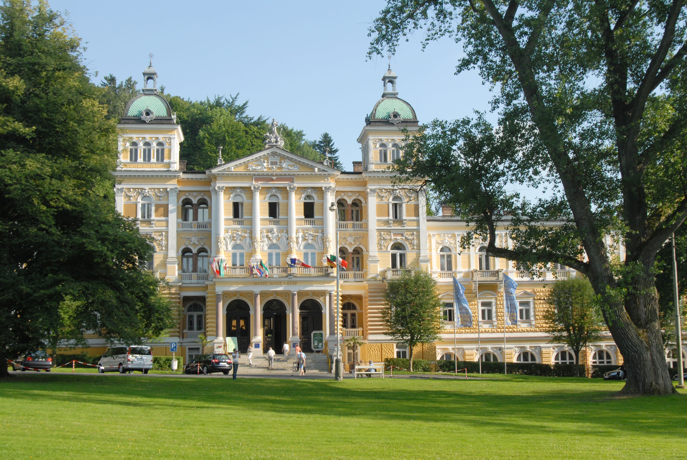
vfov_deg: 28.1
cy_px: 230
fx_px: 917
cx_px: 344
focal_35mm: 48
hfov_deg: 41.1
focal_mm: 32
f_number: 8
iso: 200
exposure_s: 1/250
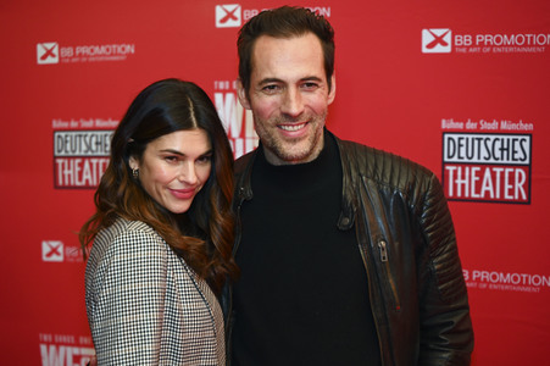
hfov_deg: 27.0
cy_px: 183
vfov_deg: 18.2
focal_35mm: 75
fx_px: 1145
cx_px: 275
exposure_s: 1/125
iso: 1250
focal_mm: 75
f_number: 2.8
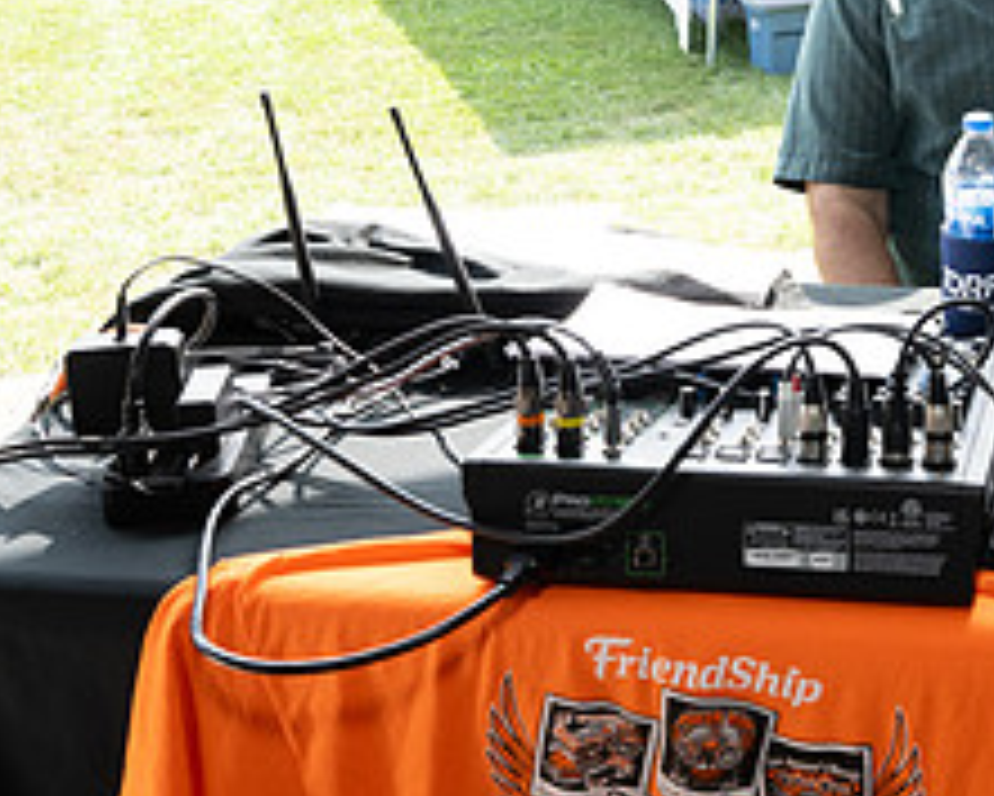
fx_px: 1736
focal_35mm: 59
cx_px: 958
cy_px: 128
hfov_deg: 30.1
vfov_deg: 25.3
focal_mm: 24
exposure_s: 1/250
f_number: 6.3
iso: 500
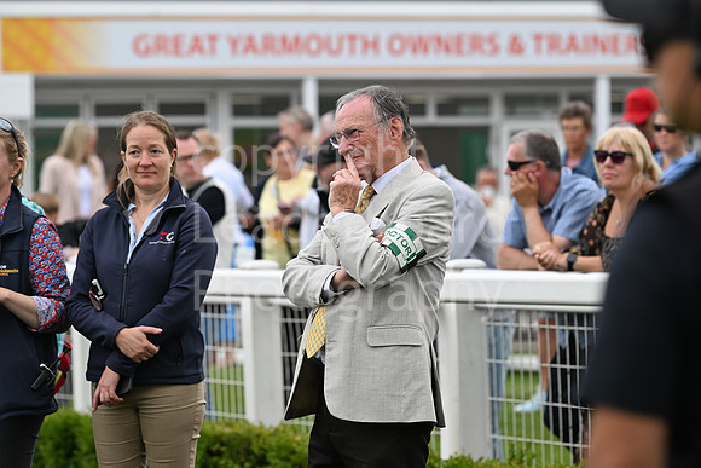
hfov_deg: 10.3
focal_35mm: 200
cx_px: 350
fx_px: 3895
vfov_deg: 6.9
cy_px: 234
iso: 640
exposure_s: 1/800
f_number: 5.6
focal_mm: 200
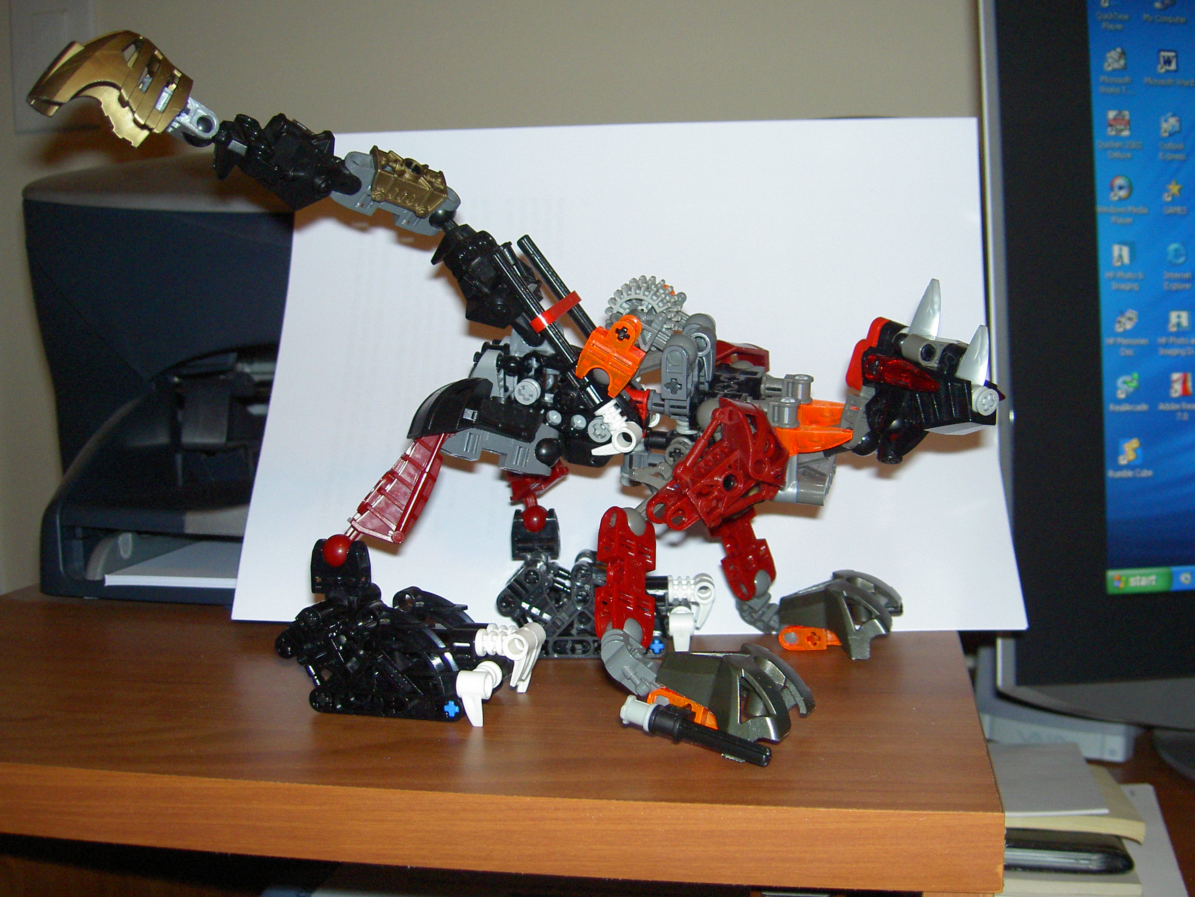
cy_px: 448
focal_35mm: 39
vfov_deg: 36.8
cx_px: 598
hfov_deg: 47.9
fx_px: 1346
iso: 100
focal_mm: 8
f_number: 2.8
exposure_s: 1/59.5
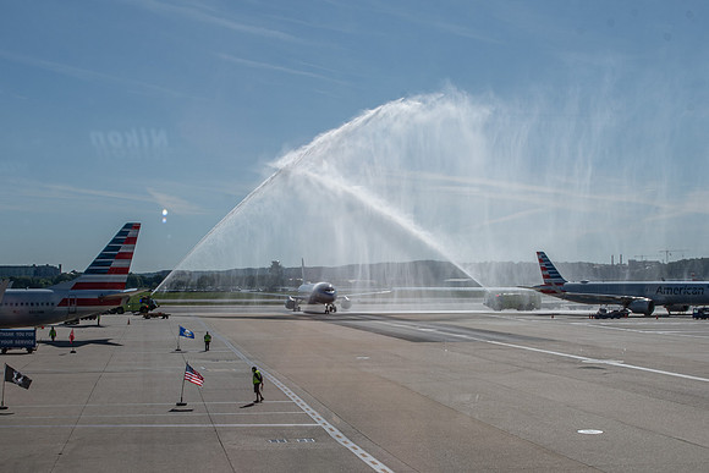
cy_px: 297
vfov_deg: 24.3
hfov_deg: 35.9
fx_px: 1095
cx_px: 330
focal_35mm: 56
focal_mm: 22
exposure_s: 1/125
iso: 100
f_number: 16
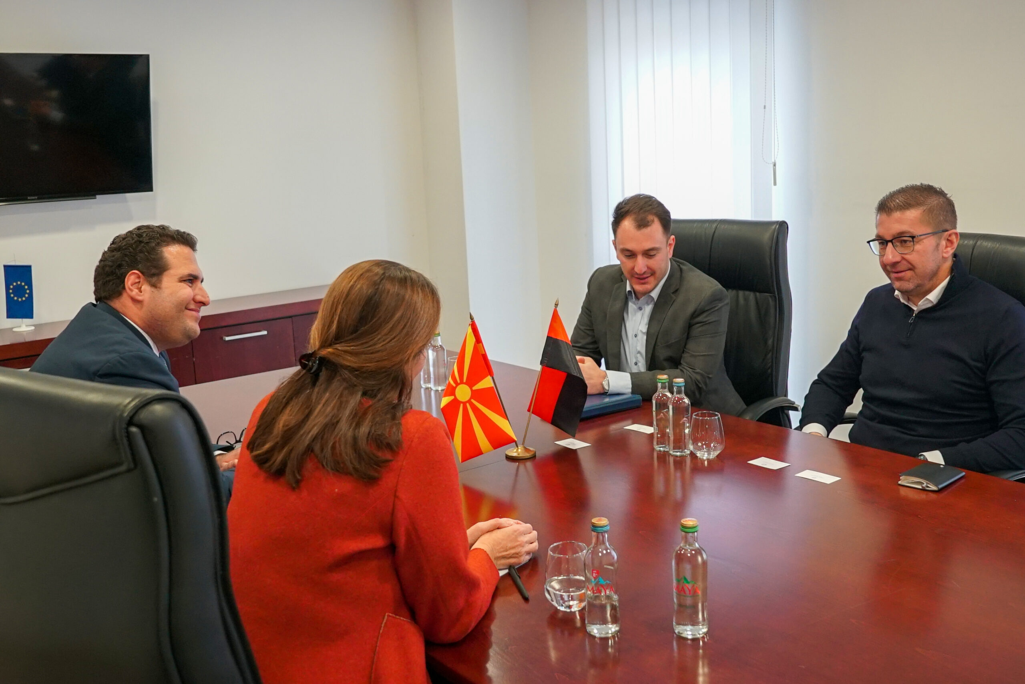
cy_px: 342
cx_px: 512
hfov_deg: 53.1
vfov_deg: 36.9
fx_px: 1025
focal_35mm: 36
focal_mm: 24
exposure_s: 1/160
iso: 2000
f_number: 4
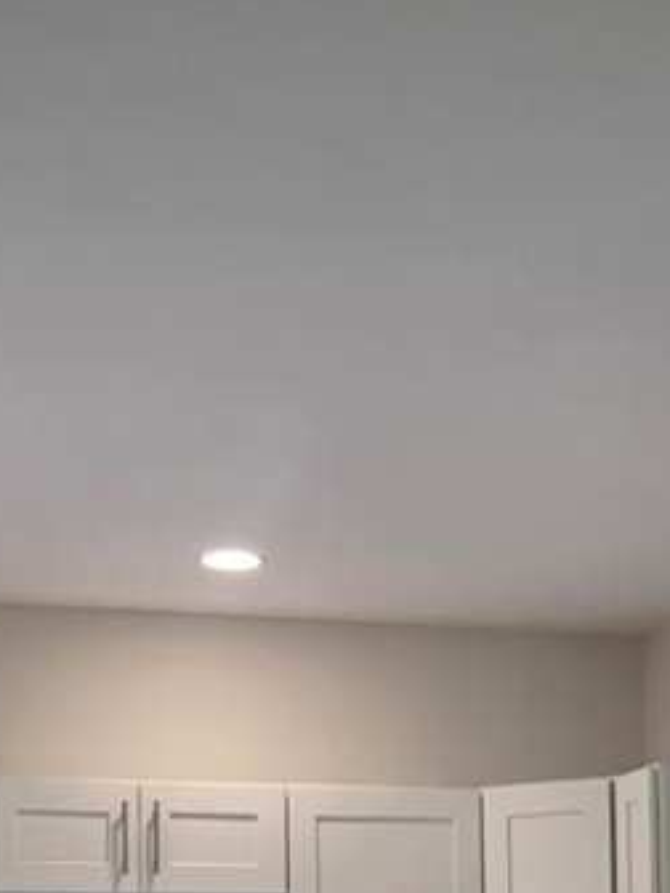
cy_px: 981
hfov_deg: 20.1
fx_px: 1884
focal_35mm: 73
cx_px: 471
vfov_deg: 24.8
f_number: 1.7
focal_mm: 6.3
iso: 100
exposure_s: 1/120
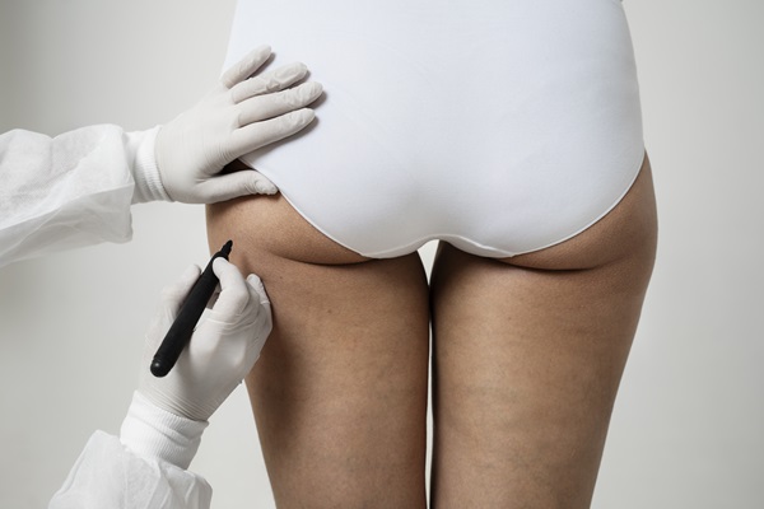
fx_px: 976
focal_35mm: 46
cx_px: 382
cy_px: 254
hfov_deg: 42.7
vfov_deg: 29.2
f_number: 5
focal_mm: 46
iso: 200
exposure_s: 1/160
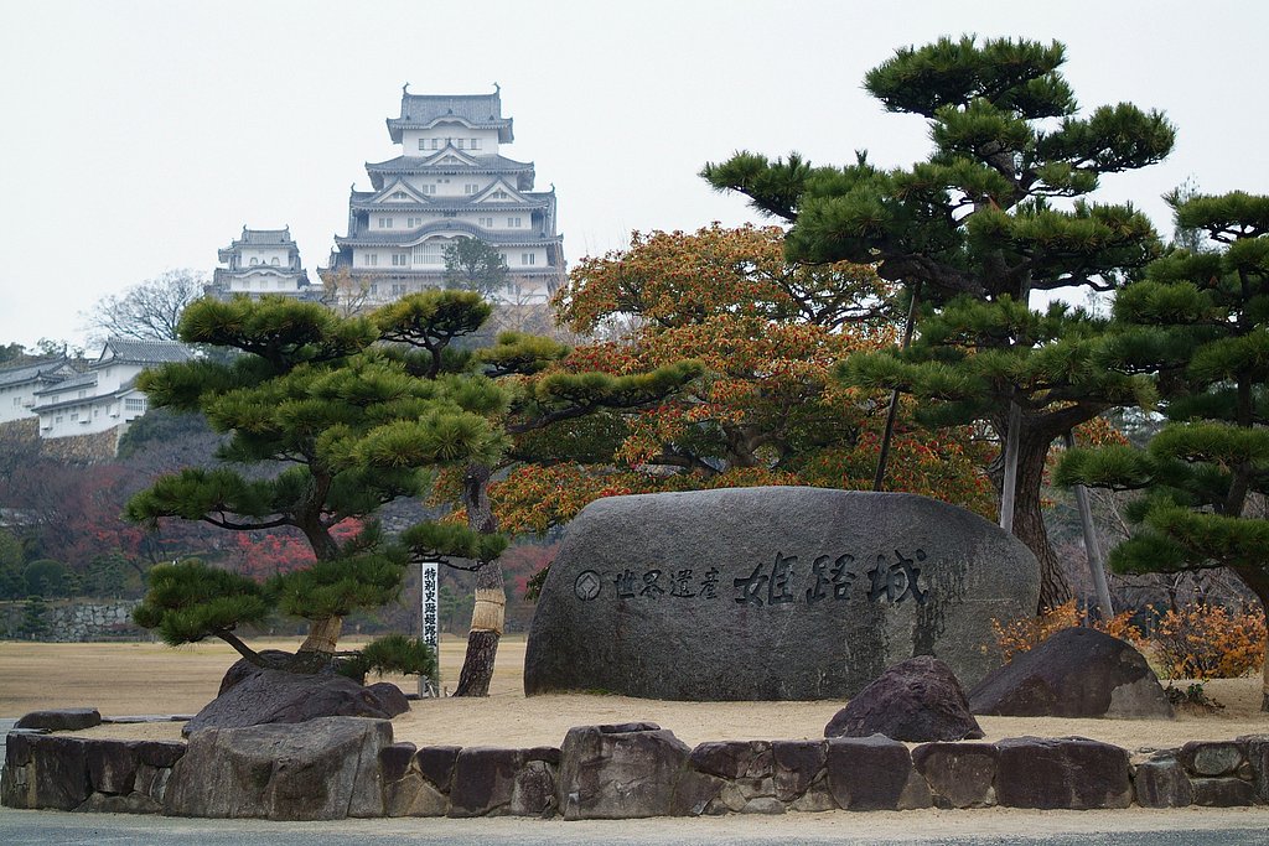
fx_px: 2397
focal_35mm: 68
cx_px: 634
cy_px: 423
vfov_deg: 20.0
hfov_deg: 29.7
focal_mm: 45
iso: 200
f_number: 2.8
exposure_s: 1/500
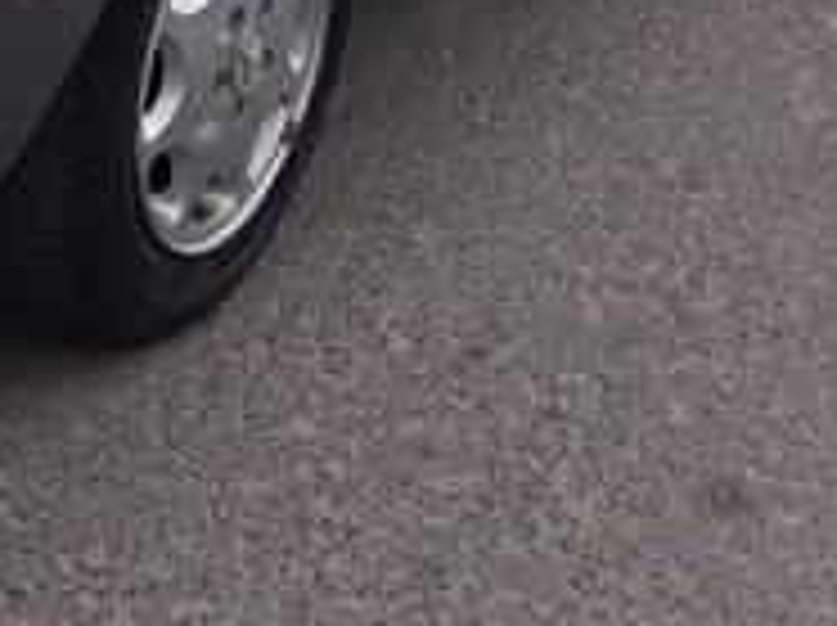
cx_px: -252
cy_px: -313
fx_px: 2318
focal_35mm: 96
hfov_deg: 19.0
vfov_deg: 14.4
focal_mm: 3.71
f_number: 1.7
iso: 40
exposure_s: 1/796
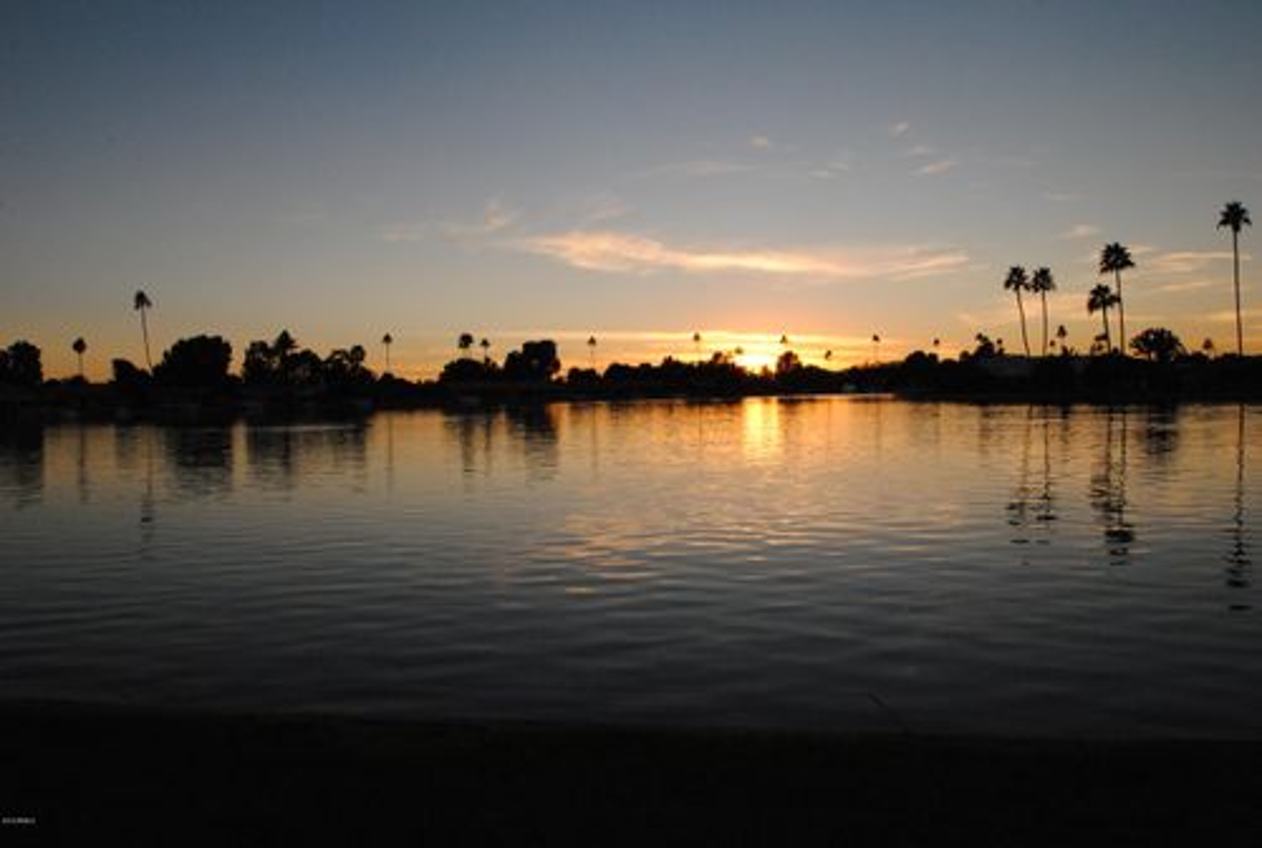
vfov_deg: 48.2
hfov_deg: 67.3
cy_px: 424
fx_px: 949
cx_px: 631
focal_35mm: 27
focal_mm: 18
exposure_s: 1/500
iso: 800
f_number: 11
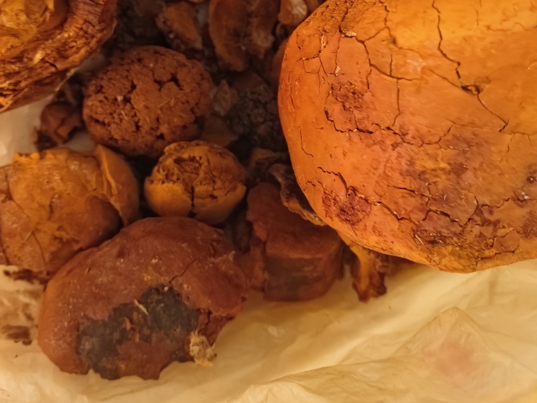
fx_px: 605
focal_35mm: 39
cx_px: 285
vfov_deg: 35.6
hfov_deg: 47.8
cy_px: 77
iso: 4000
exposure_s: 1/180
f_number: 4
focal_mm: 6.98
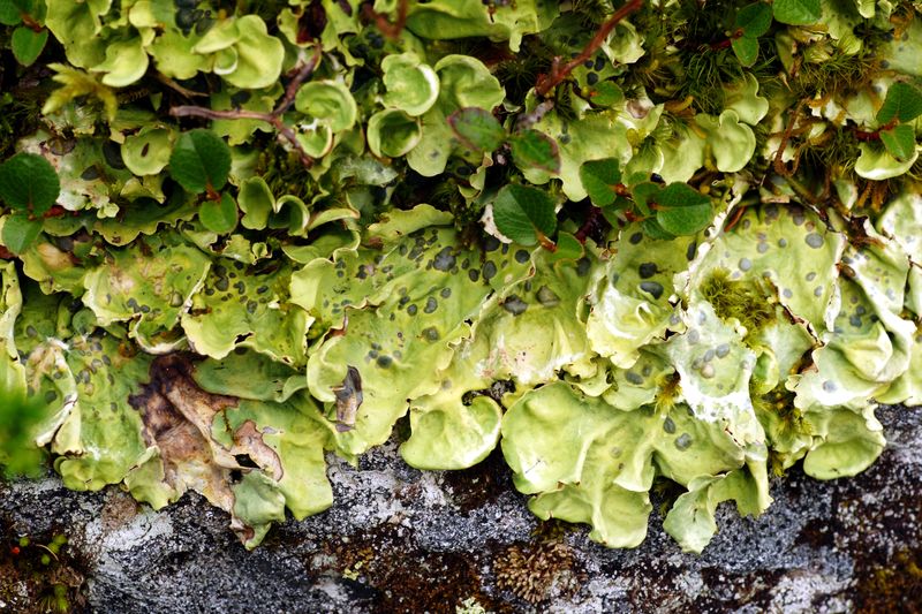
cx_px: 461
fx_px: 2304
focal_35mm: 90
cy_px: 307
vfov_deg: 15.2
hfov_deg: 22.6
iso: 500
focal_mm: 90
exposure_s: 1/50
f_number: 11
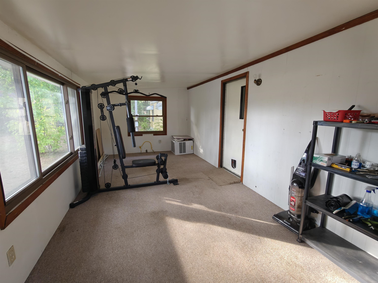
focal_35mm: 15
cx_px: 189
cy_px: 142
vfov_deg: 81.7
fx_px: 164
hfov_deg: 98.2
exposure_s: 1/78
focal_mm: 2.3
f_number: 2
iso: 1600
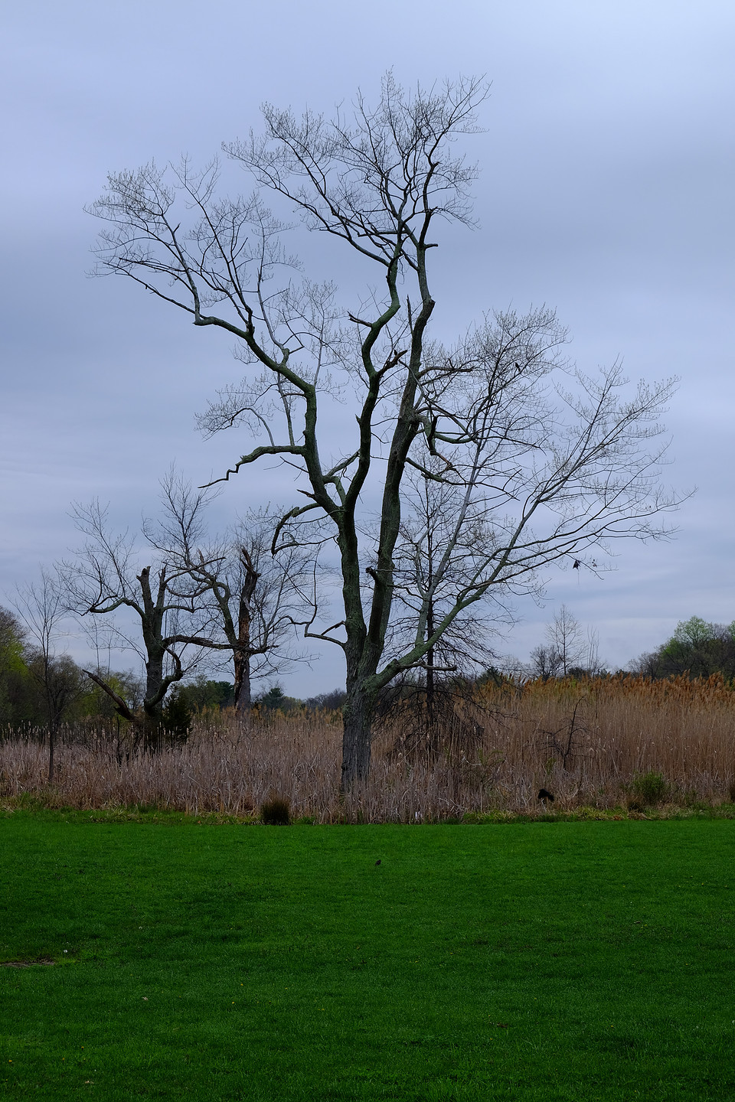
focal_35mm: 61
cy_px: 551
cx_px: 368
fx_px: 1868
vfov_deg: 32.9
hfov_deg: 22.3
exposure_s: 1/70
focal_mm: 40.7
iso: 200
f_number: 10
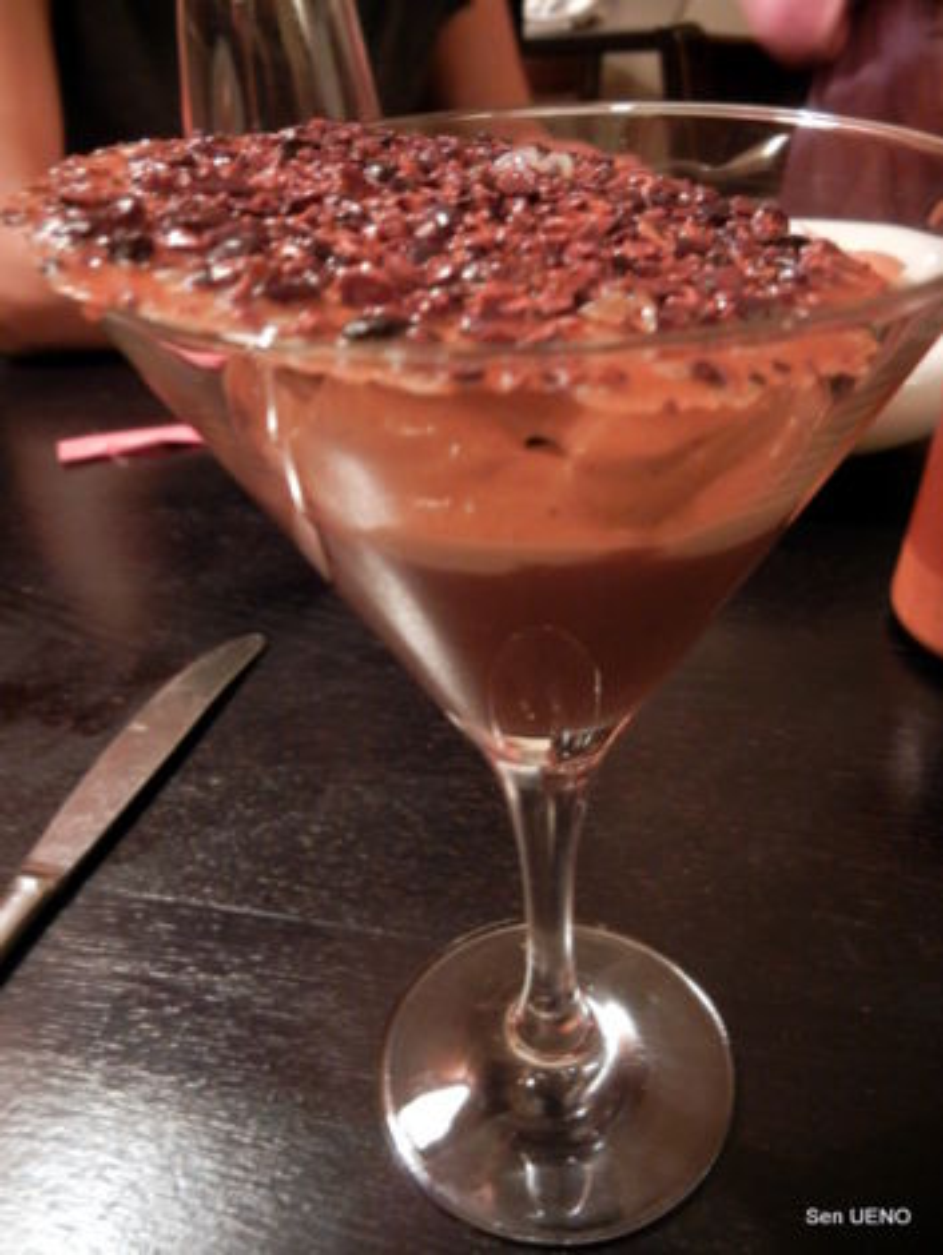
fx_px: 1089
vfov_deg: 59.9
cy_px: 628
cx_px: 472
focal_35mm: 30
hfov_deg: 46.8
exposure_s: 1/2.9
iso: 400
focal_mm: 5.4
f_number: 3.5
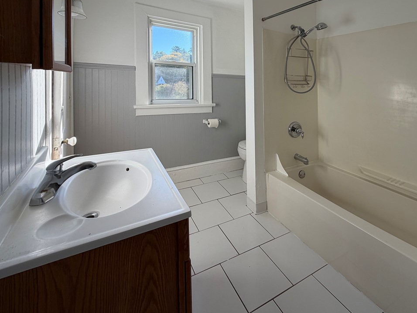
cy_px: 148
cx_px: 216
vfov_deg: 81.7
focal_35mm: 15
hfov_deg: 98.1
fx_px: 181
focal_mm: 2.22
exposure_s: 1/181
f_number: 2.2
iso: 40
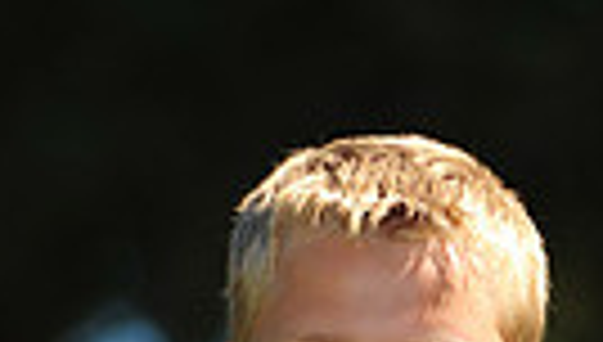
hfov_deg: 2.4
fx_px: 14467
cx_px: 410
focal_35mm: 903
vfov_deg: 1.4
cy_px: 940
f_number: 4.5
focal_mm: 200
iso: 400
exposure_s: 1/2000
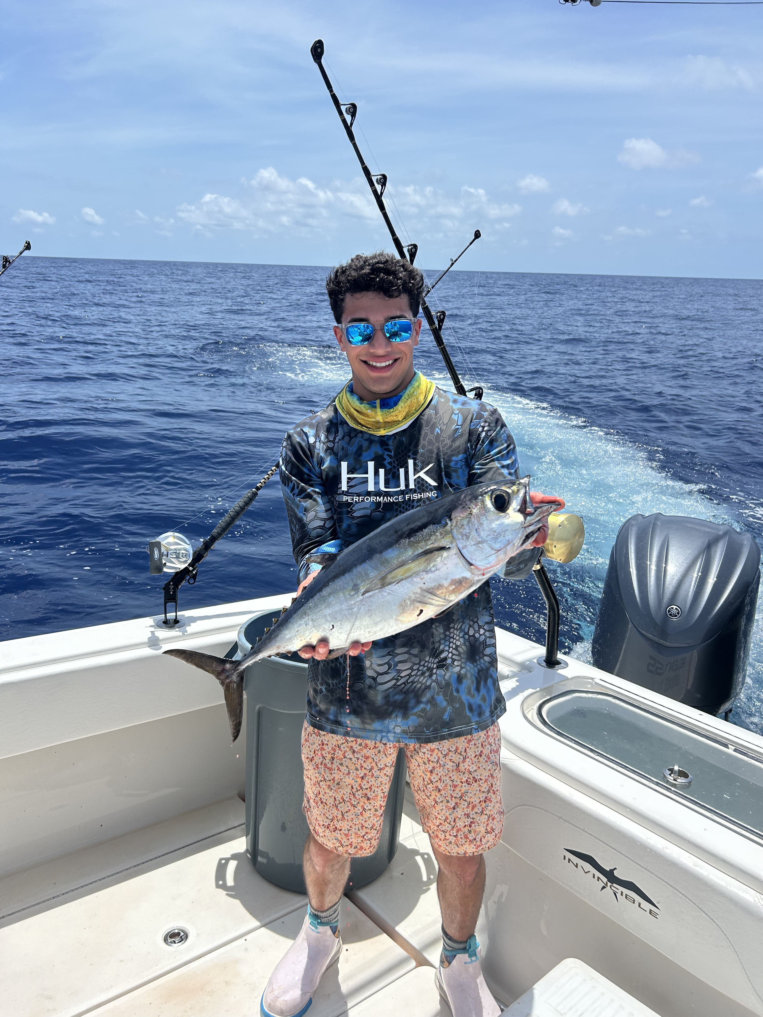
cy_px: 508
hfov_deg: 53.1
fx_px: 764
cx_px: 382
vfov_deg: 67.3
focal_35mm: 26
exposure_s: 1/6579
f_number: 1.5
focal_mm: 5.7
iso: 50
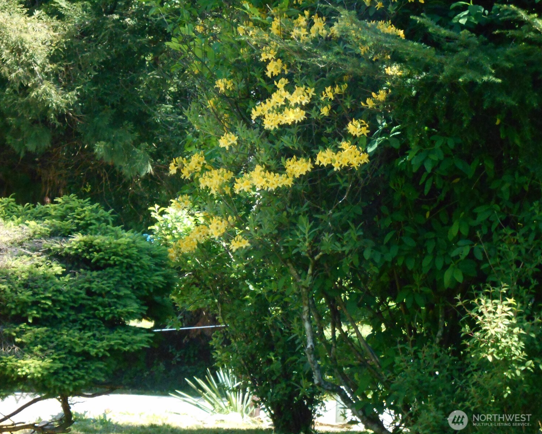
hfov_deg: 14.2
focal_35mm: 136
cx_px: 252
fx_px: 2181
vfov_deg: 11.3
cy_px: 217
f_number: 6.5
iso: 720
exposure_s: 1/250
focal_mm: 23
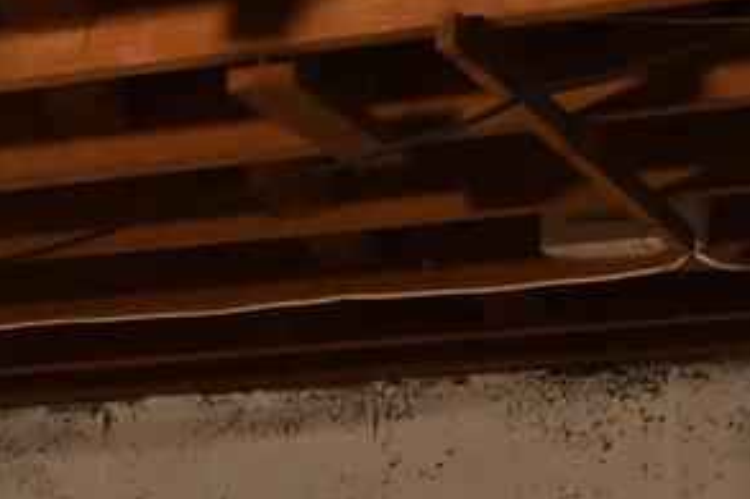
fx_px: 3498
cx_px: -581
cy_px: 1346
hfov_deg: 11.4
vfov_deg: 7.4
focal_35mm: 168
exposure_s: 1/60
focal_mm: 24
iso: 3200
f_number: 4
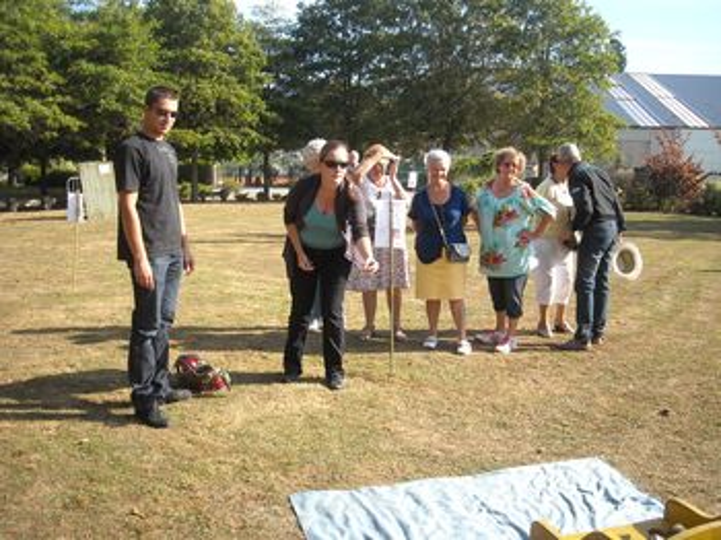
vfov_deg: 40.7
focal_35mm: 35
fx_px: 728
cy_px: 270
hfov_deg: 52.7
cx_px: 360
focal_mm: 5.7
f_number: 2.8
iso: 64
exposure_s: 1/337
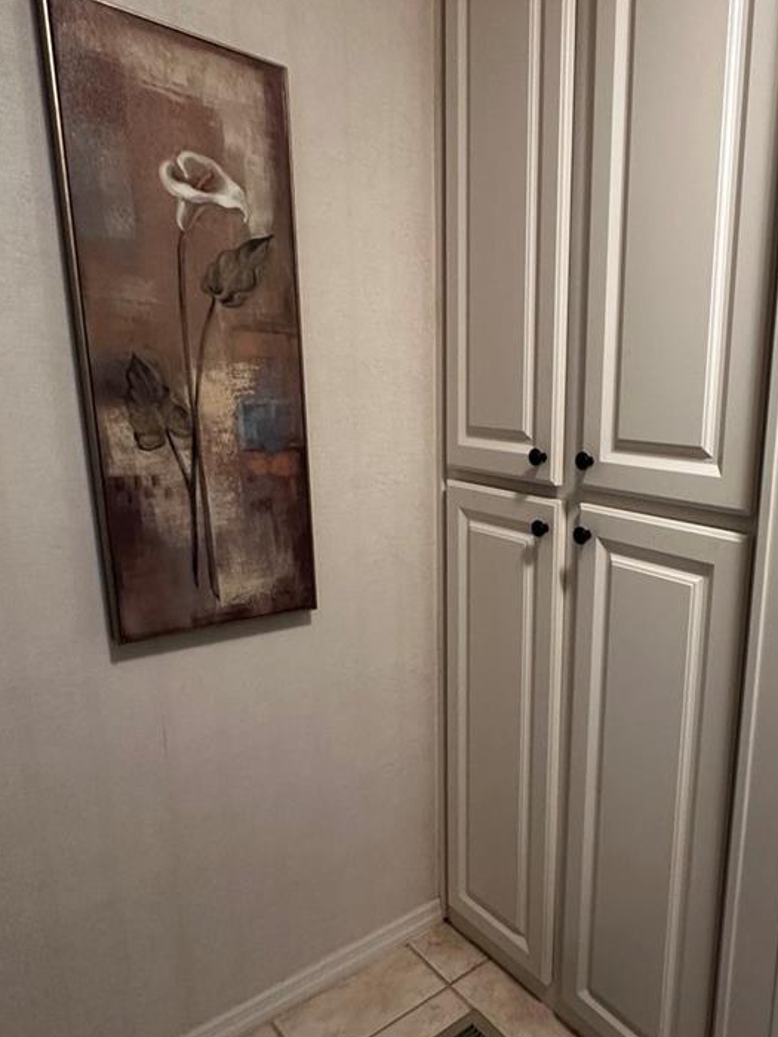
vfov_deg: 71.5
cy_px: 548
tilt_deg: -10.6
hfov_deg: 51.9
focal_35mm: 24
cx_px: 658
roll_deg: -3.0
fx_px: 719
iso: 200
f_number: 2.2
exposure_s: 1/60
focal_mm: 2.22
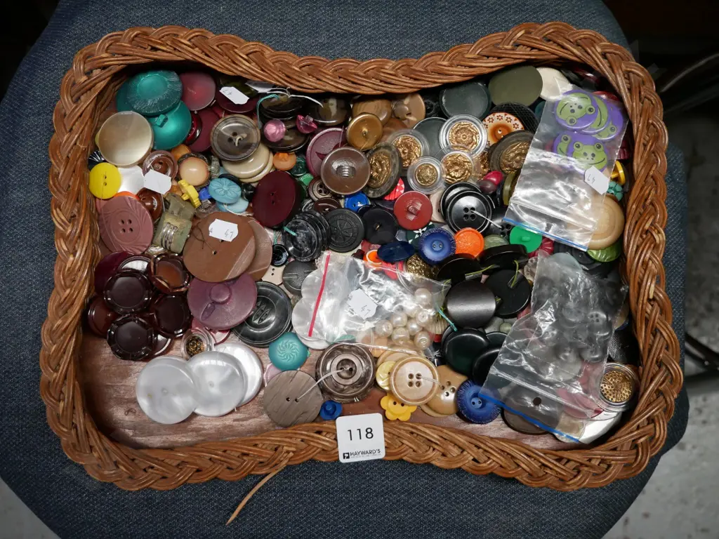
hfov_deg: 46.8
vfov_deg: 36.0
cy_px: 270
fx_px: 831
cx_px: 360
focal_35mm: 40
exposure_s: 1/60
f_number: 4.1
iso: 1250
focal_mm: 20
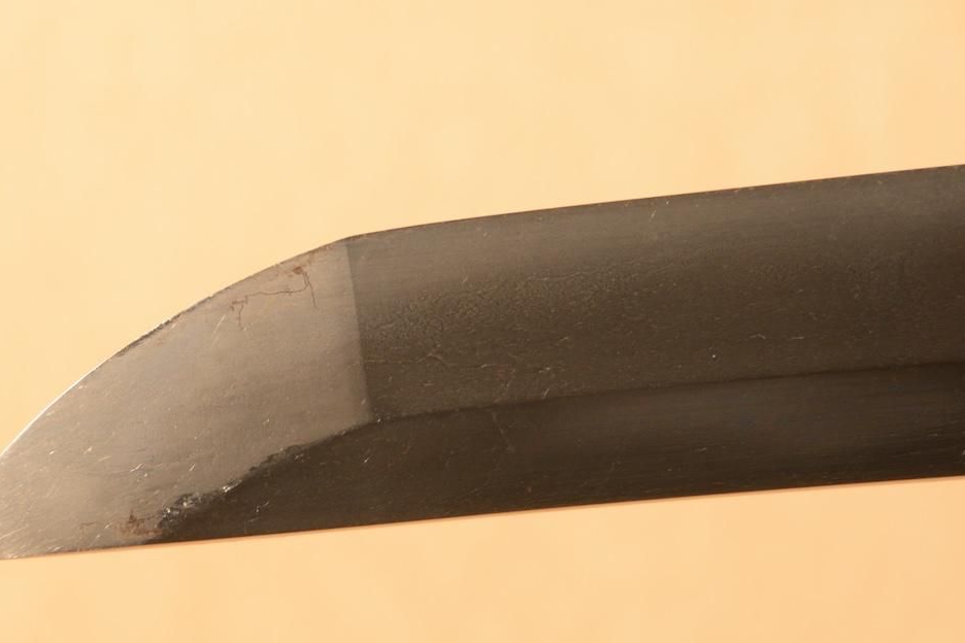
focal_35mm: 303
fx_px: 8115
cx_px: 356
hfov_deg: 6.8
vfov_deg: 4.5
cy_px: 283
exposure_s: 1/1.6
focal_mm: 135
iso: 400
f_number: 11
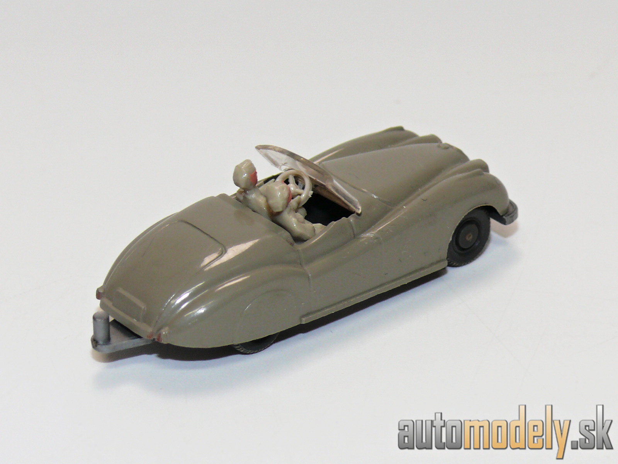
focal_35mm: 143
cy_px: 232
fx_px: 2553
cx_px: 309
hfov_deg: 13.8
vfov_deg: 10.4
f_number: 4
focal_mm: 16.8
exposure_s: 1/30
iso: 100
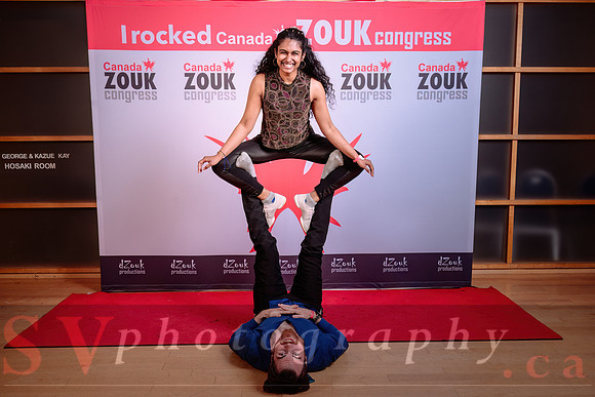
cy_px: 210
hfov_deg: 54.9
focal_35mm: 35
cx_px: 297
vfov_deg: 38.2
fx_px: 573
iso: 100
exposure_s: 1/160
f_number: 5.6
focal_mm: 32.5
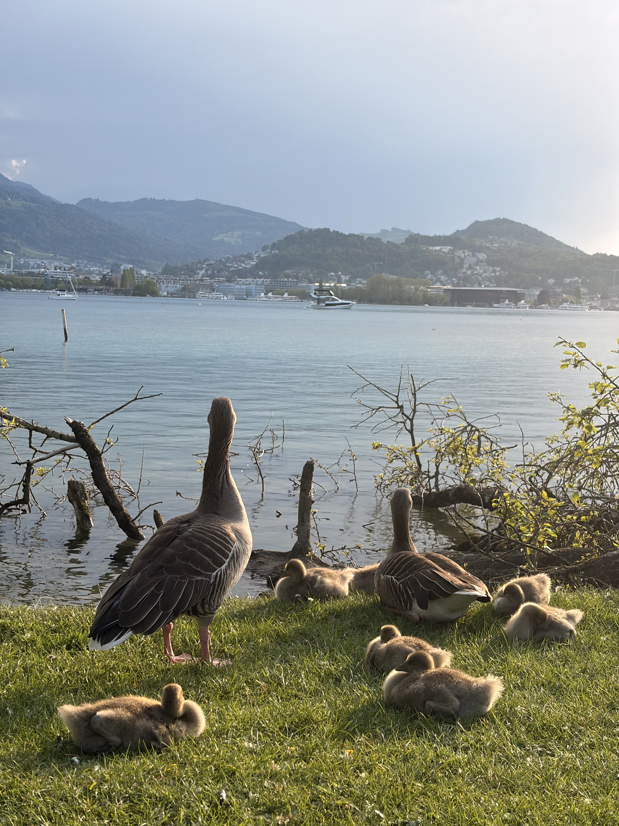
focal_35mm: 52
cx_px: 310
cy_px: 413
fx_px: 1240
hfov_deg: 28.0
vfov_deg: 36.8
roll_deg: -1.4
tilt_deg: -5.6
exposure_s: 1/861
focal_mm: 5.96
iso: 32
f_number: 1.6
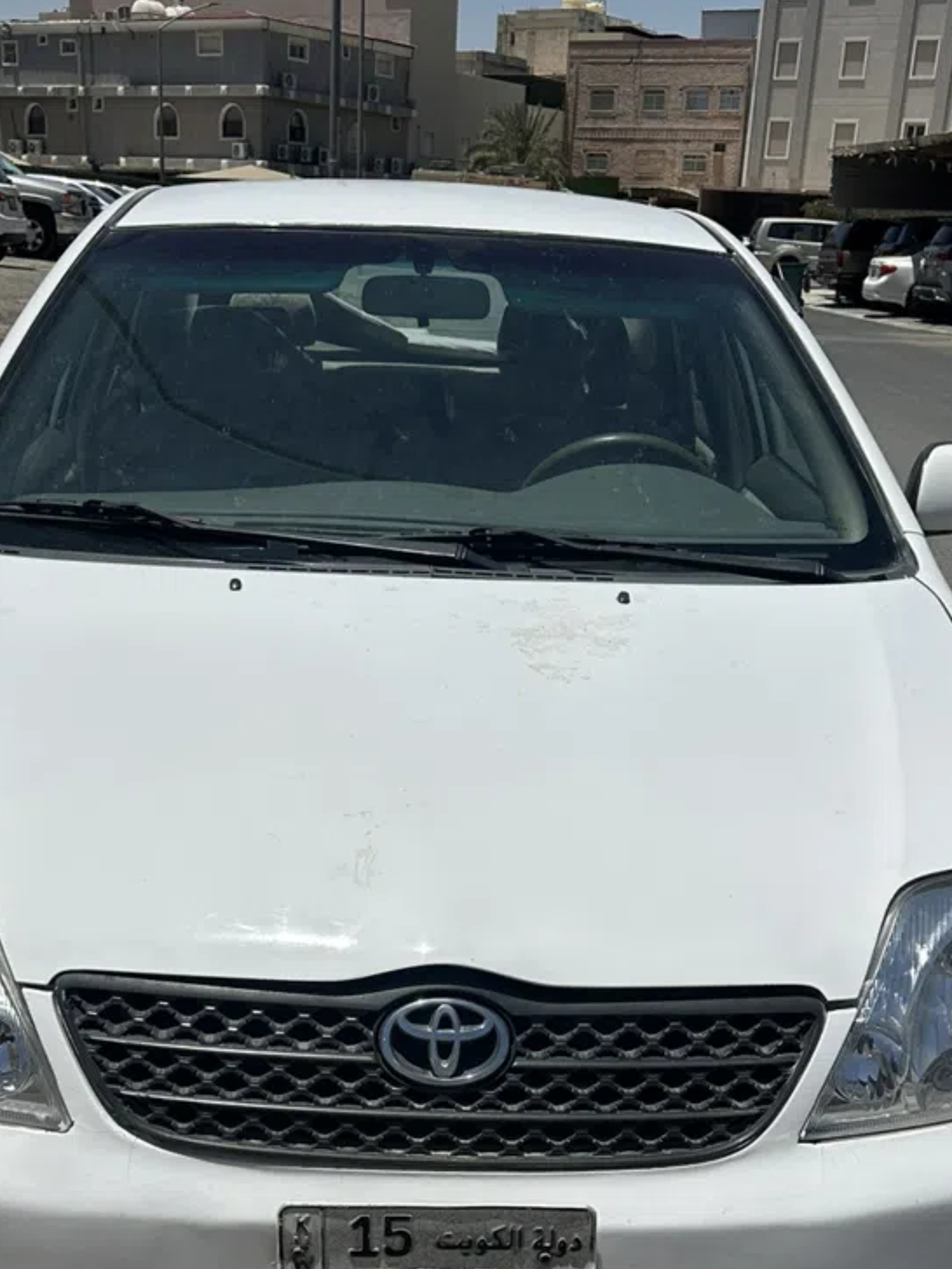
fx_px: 1650
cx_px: 434
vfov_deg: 40.5
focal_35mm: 45
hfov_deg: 32.2
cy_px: 1000
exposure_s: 1/13699
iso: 80
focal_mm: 6.86
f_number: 1.78
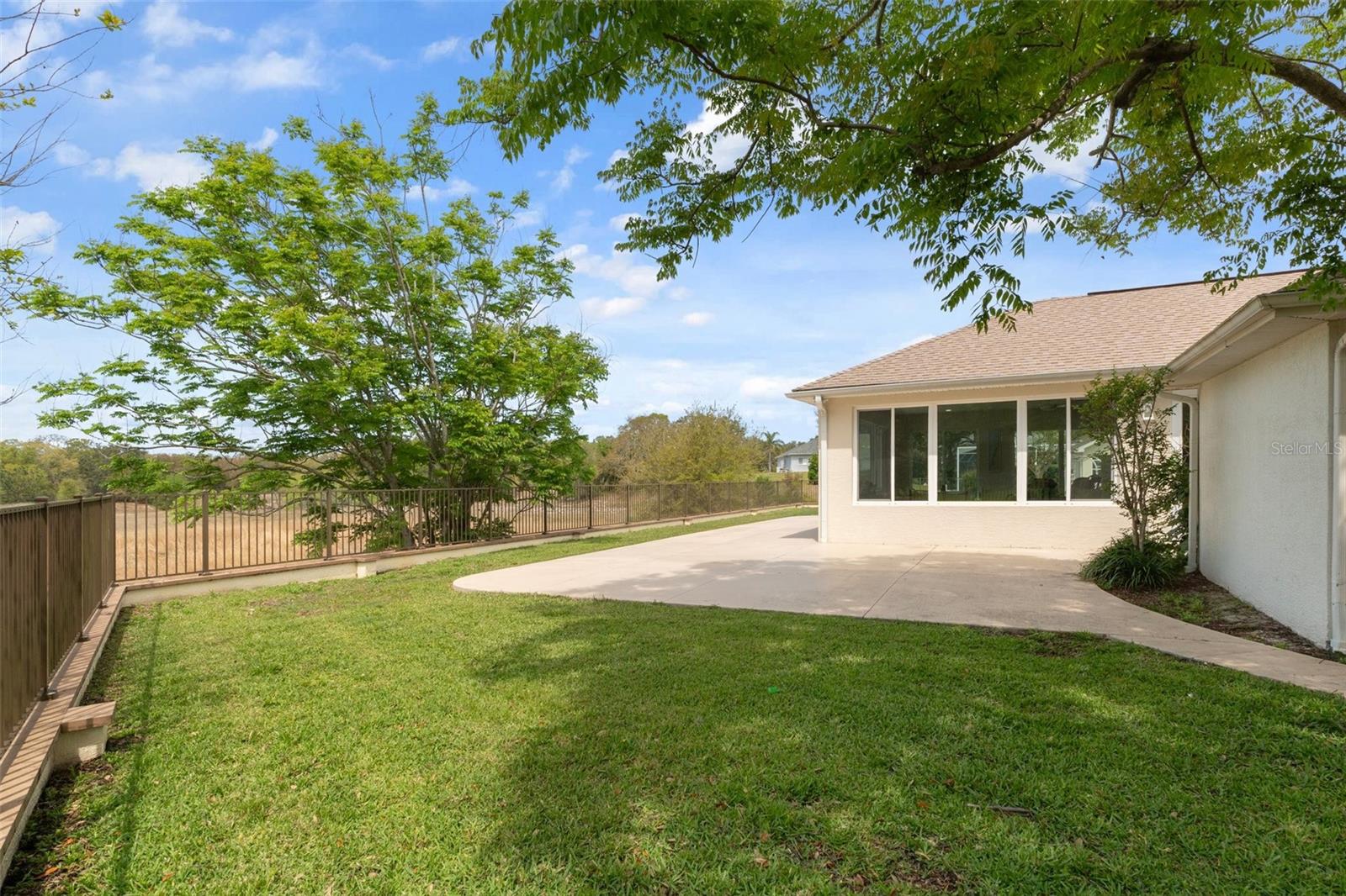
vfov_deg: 67.4
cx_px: 673
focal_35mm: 18
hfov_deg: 90.0
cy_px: 448
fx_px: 673
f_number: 8
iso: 320
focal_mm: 12
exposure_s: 1/250
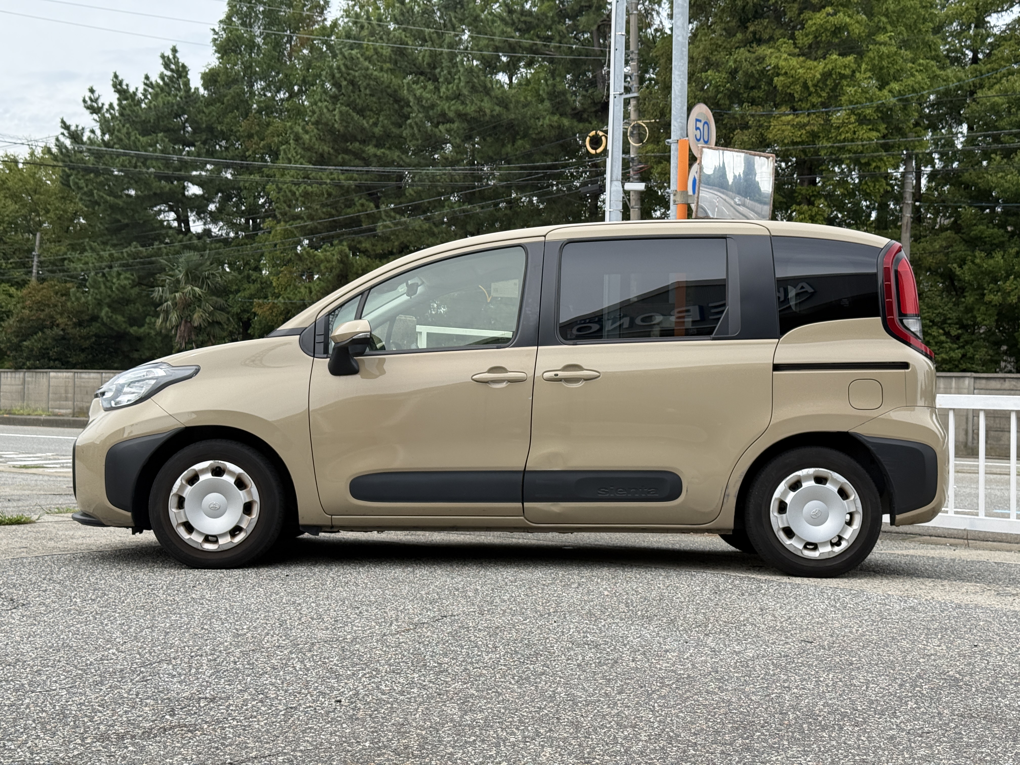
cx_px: 510
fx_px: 1414
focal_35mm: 48
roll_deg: -1.2
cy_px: 382
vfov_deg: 30.3
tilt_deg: +0.6
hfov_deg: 39.7
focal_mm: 6.76
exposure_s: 1/2415
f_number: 1.78
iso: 80
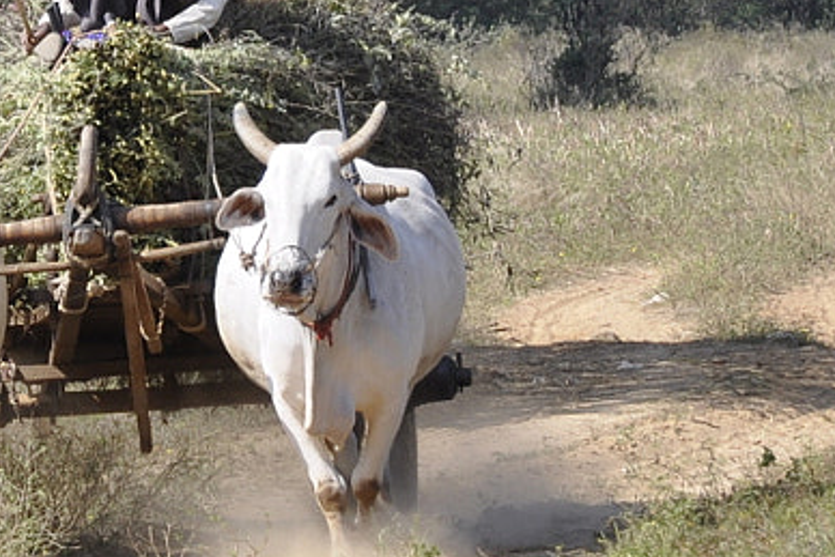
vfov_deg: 2.1
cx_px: 28
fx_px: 15059
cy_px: 106
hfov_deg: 3.2
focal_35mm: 649
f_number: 9
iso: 200
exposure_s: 1/320
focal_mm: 105
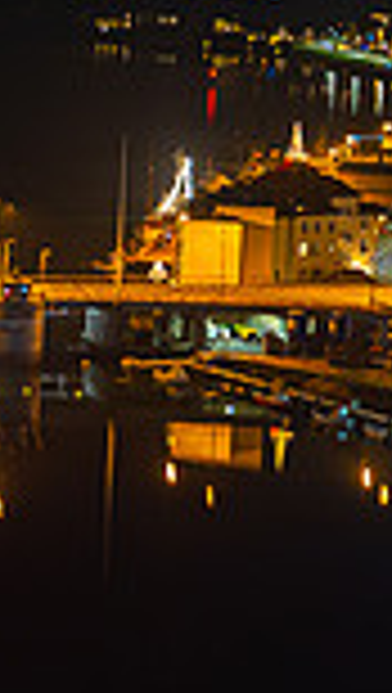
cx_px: -716
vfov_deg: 15.5
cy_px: 227
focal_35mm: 138
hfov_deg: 7.8
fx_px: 2542
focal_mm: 34
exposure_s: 4
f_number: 2.8
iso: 100
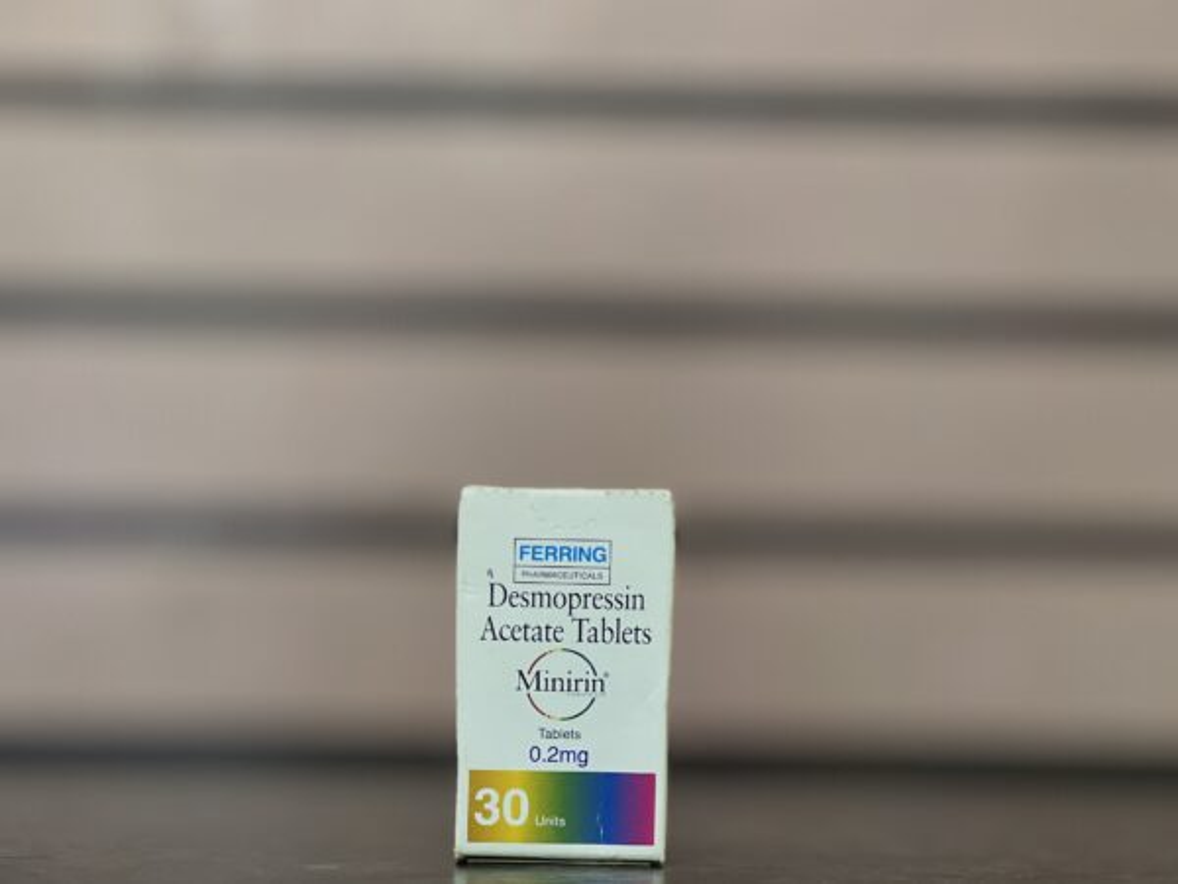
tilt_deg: +2.9
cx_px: 589
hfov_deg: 25.3
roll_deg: -0.4
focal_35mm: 77
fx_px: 2620
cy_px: 442
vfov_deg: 19.1
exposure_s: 1/33
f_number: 2.8
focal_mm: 9
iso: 320
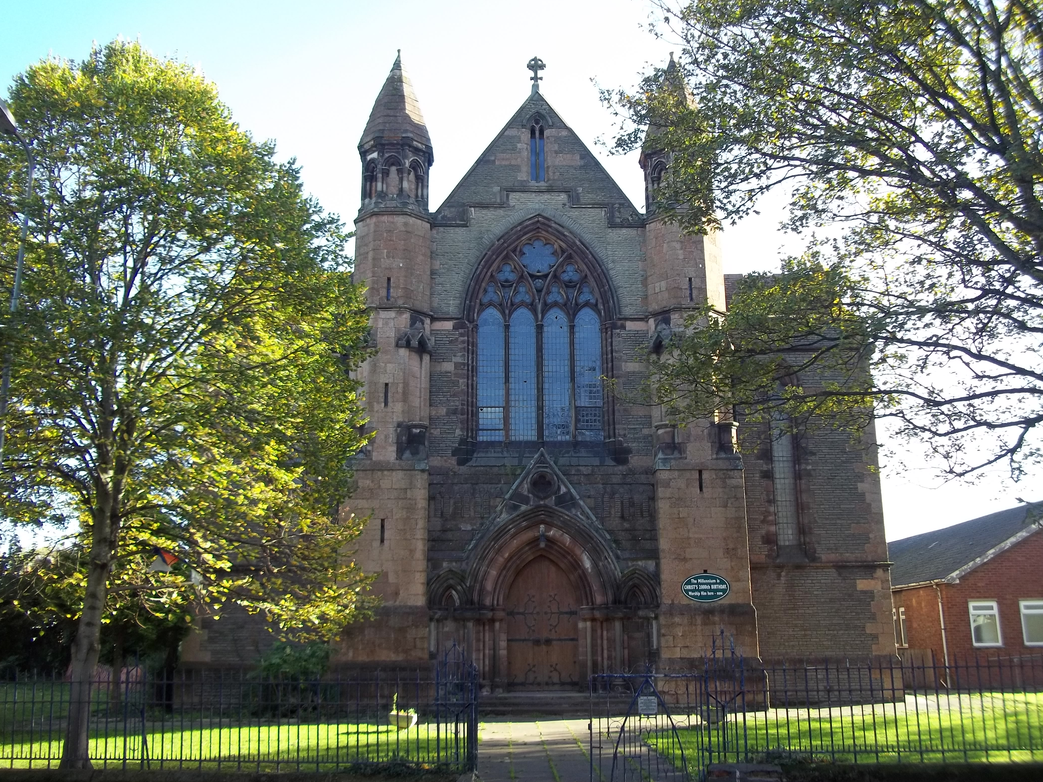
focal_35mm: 33
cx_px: 519
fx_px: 994
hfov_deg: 55.3
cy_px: 398
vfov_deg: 42.9
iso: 64
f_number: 2.9
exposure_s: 1/125
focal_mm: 5.7
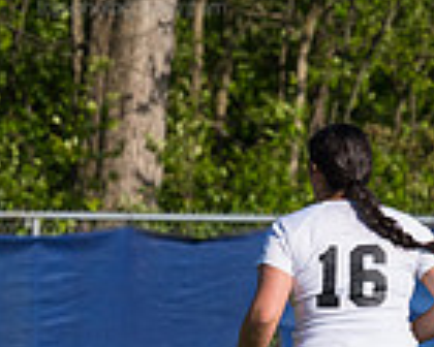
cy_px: 335
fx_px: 14964
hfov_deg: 1.7
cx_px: -307
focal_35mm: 1165
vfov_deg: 1.3
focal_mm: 200
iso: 250
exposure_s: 1/1600
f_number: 5.6
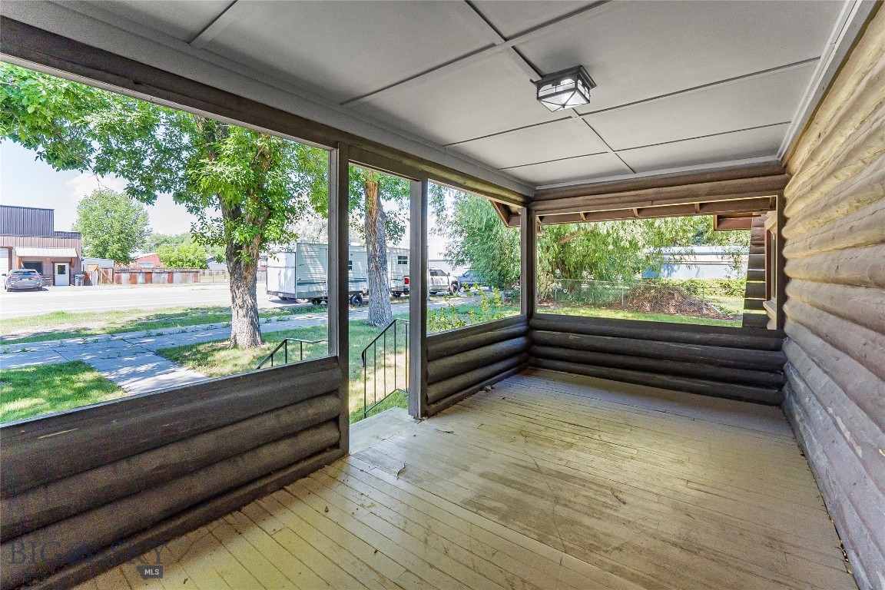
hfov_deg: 100.4
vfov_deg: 77.3
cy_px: 295
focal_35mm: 15
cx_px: 442
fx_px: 369
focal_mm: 10
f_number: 7.1
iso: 500
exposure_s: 1/160
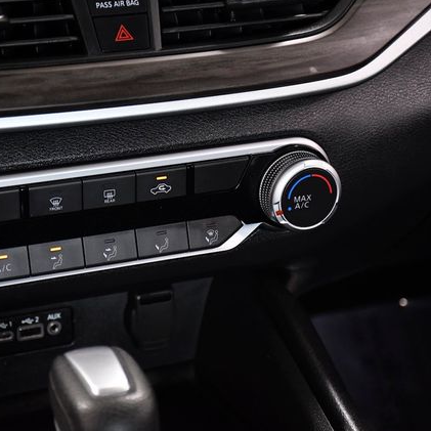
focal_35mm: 97
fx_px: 1366
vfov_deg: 17.9
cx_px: 121
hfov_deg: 17.8
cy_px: 216
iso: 2500
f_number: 4.8
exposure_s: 1/200
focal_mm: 50
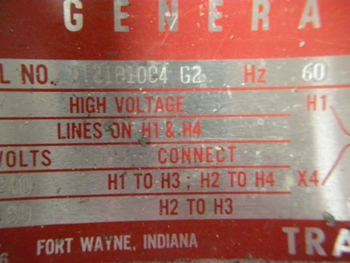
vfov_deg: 40.7
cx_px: 175
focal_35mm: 35
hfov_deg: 52.6
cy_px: 132
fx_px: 354
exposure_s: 1/5.2
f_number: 2.7
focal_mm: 7.5
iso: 800
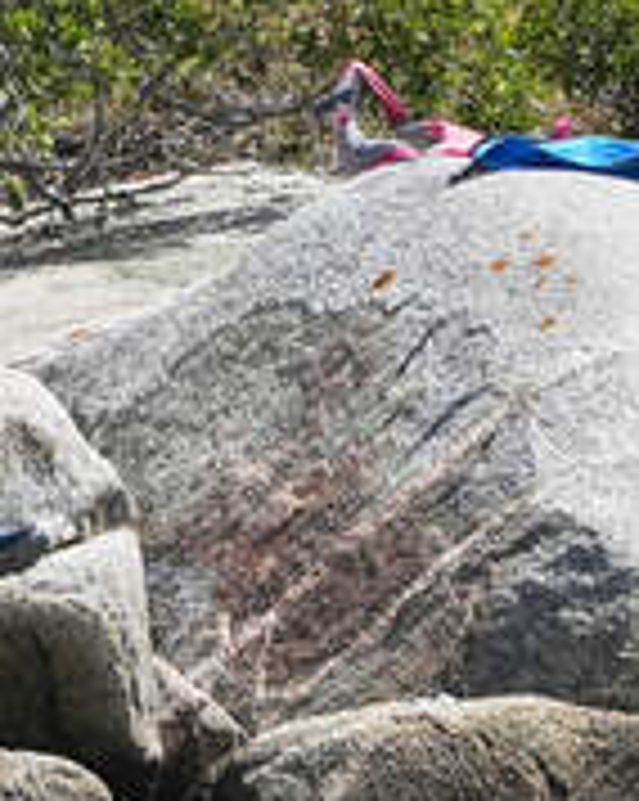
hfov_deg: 0.6
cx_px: -648
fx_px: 60006
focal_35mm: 2534
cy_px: 92
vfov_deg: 0.8
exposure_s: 1/1600
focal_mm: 312
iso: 250
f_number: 5.6
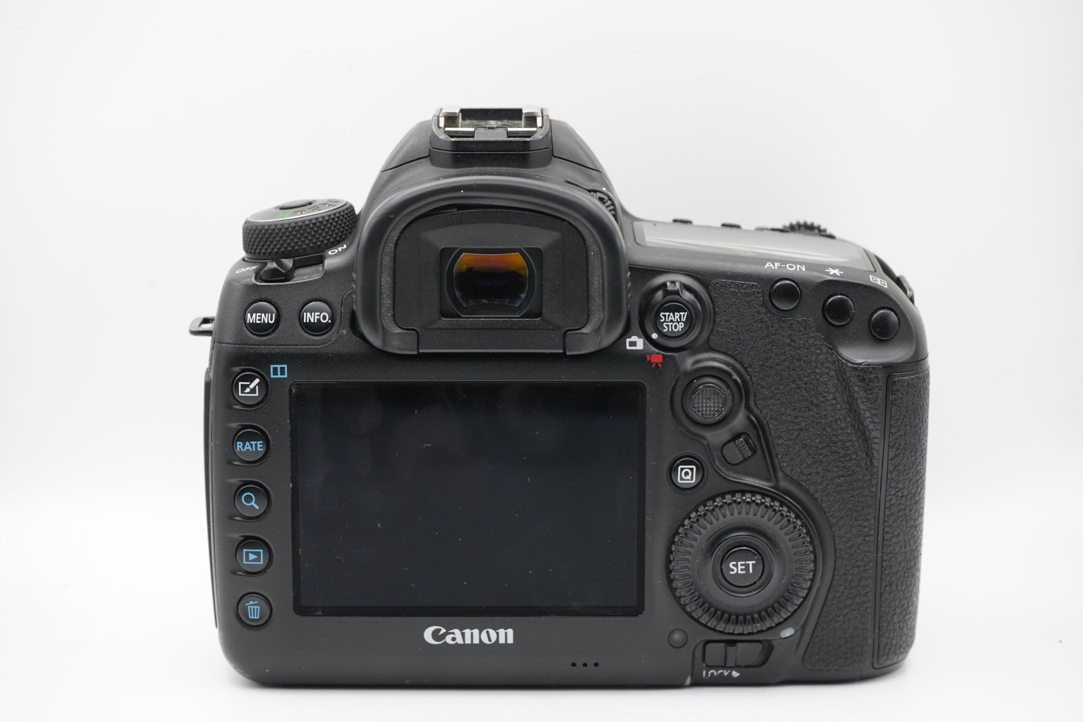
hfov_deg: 28.8
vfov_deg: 19.5
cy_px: 361
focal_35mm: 70
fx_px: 2106
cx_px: 542
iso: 4000
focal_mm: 70
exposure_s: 1/125
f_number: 10
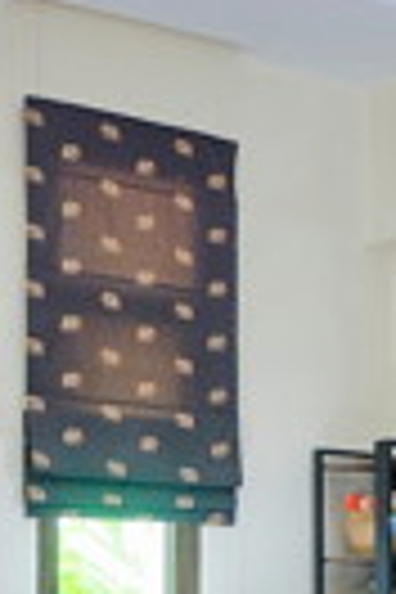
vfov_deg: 18.0
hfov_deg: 12.6
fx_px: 1798
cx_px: 238
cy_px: 670
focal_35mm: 109
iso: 800
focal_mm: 16
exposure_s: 1/30
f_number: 3.5
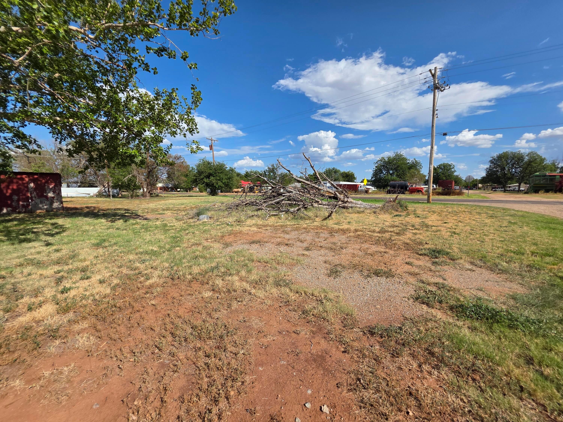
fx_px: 211
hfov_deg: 106.2
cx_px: 282
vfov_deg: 89.9
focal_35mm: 13
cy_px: 211
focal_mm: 2.2
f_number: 1.9
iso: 40
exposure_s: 1/2882
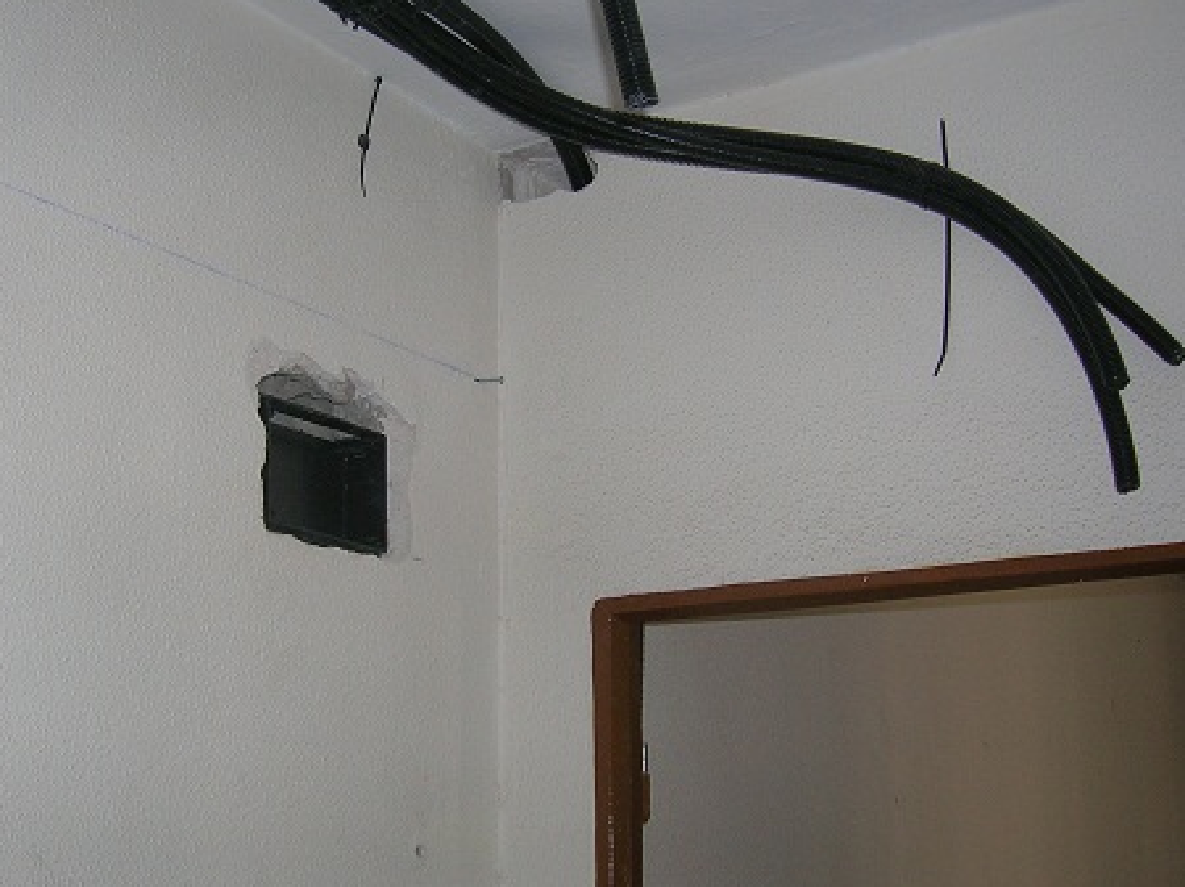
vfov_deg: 29.6
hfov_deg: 38.7
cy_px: 413
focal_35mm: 49
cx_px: 442
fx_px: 1677
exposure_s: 1/60.1
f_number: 2.9
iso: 50
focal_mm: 5.7
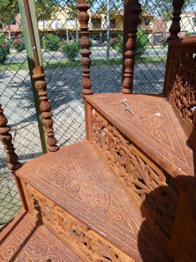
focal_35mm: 25
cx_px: 98
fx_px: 189
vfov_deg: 69.4
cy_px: 131
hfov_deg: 54.9
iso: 200
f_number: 4
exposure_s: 1/1300
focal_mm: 4.5
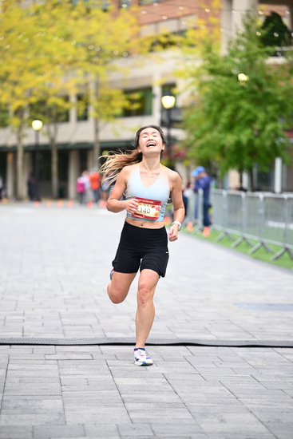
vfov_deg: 17.1
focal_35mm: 120
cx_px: 146
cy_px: 220
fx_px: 1464
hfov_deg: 11.4
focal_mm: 120
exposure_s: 1/1250
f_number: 2.8
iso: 1250
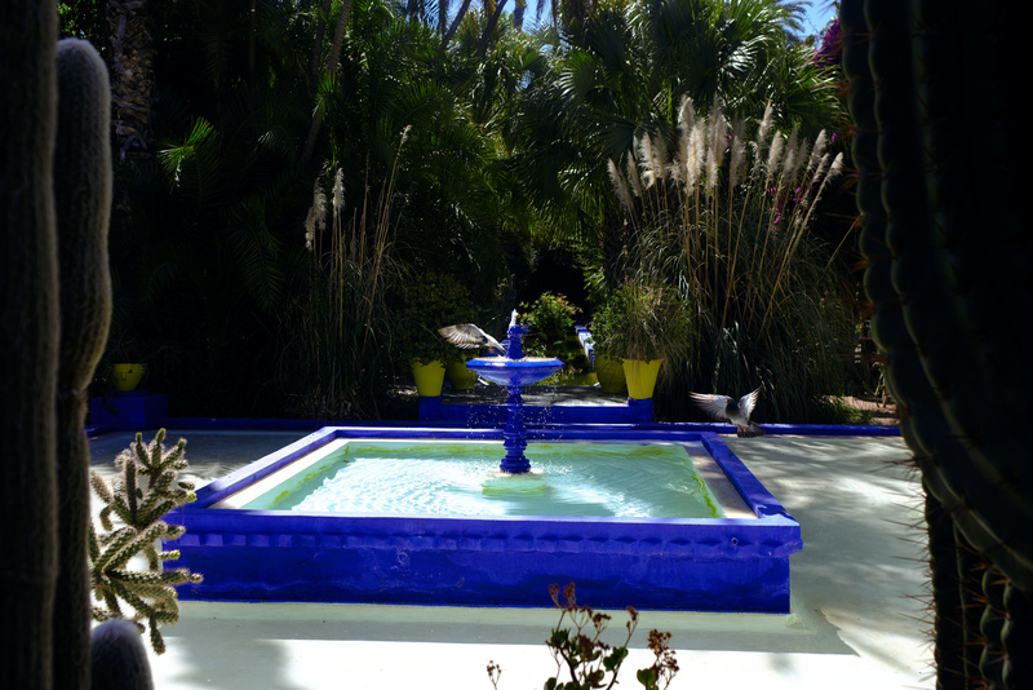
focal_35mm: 35
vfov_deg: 37.9
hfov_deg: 54.4
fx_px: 1005
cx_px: 516
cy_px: 345
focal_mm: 23
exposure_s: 1/1000
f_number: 4.5
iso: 400
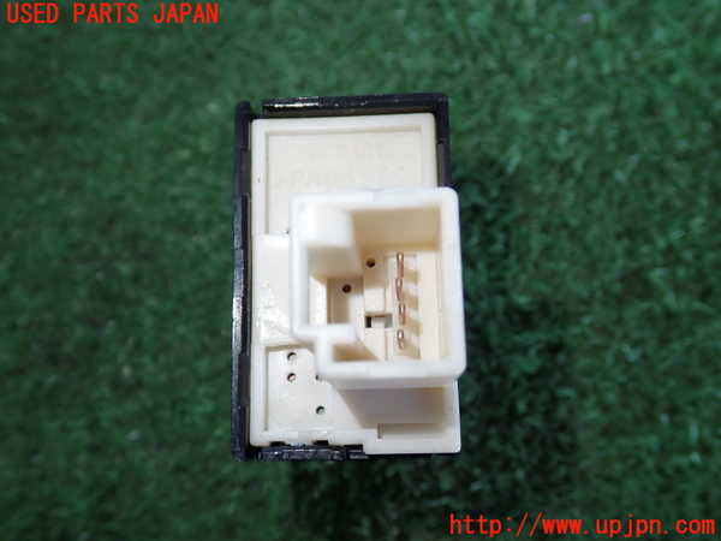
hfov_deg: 49.0
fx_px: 791
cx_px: 360
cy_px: 270
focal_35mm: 38
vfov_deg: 37.7
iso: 160
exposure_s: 1/80
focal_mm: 6.83
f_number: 2.7
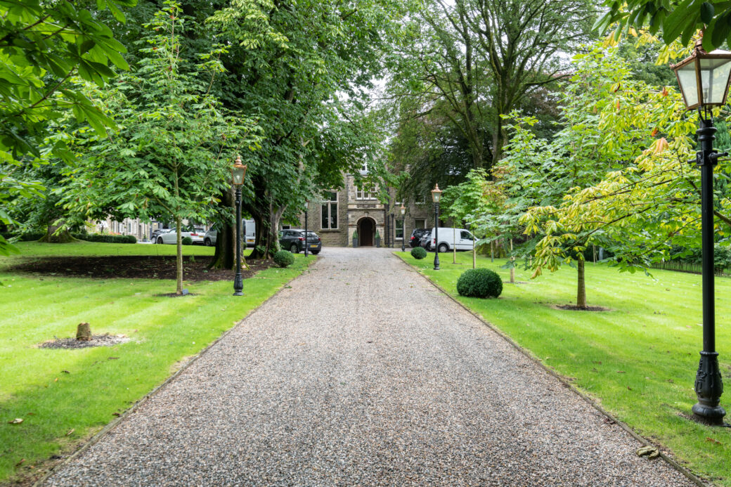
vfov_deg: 43.6
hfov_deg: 61.9
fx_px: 609
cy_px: 244
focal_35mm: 30
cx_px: 366
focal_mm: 30
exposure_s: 1/50
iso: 200
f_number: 8
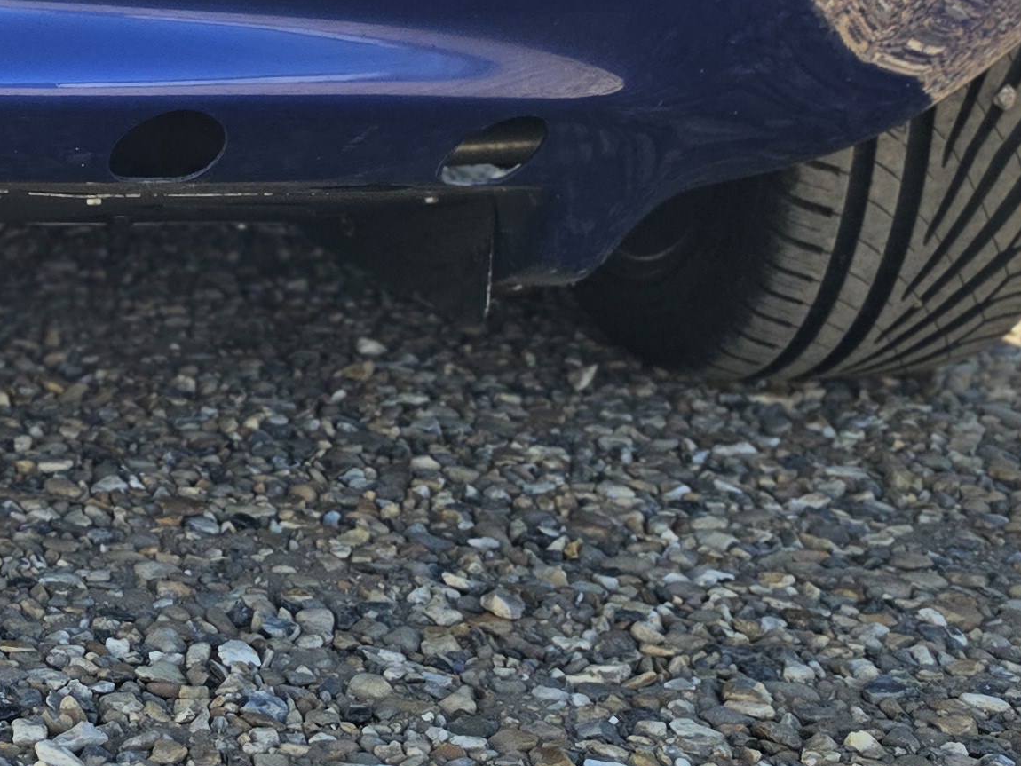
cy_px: -106
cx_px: -330
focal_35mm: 80
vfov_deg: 17.7
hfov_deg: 21.8
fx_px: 2360
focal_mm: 6.5
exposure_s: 1/6352
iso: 64
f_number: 1.4
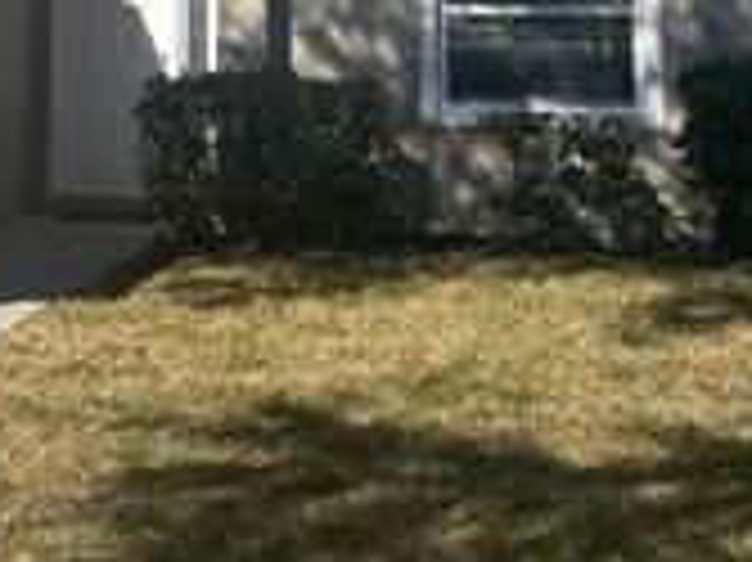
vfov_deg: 17.5
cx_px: 126
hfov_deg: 24.5
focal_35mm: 78
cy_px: -200
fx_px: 1693
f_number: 1.6
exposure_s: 1/4651
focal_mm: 5.1
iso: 50
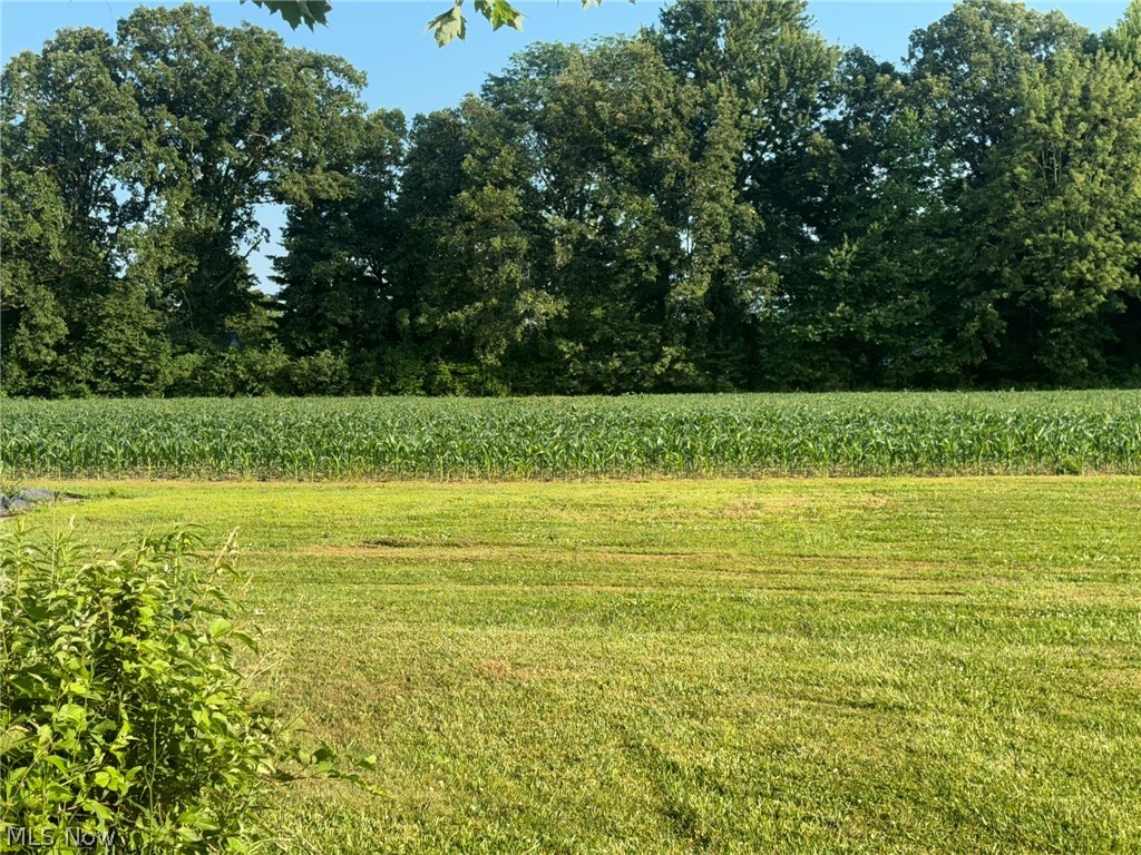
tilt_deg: -2.9
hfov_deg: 36.8
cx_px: 570
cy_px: 428
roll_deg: +1.6
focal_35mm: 52
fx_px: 1714
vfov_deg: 28.0
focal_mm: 5.96
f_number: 1.6
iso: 25
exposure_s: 1/851
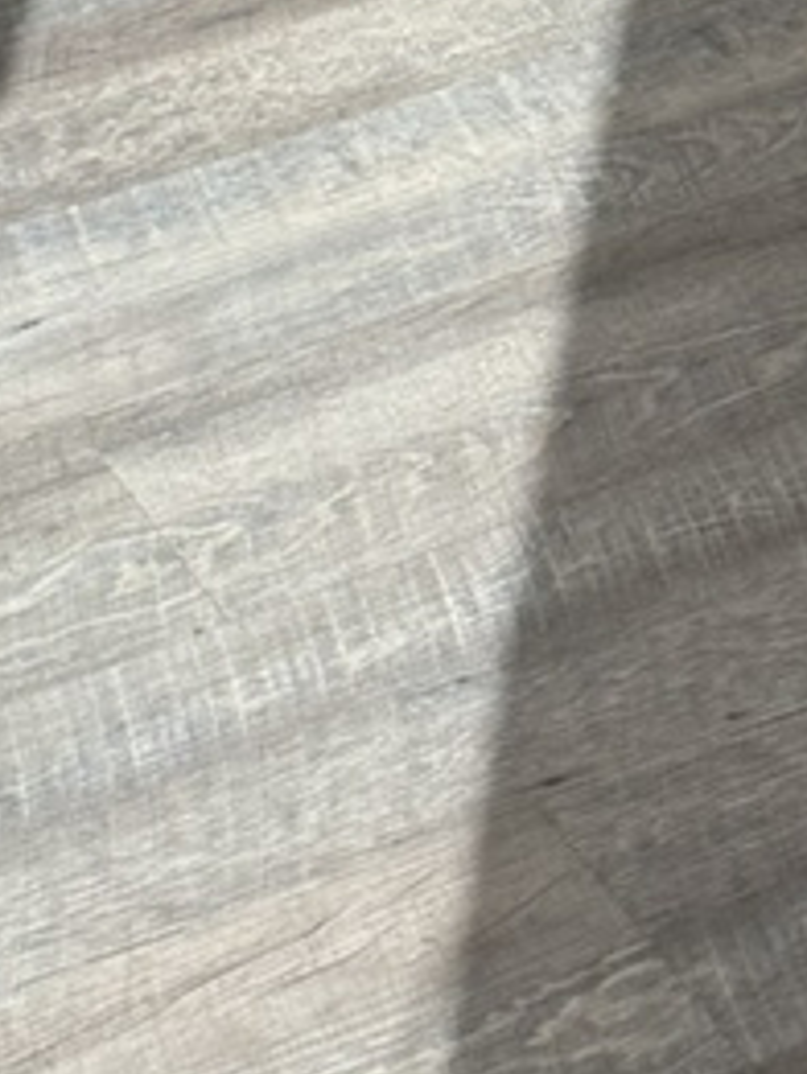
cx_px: 54
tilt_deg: -8.4
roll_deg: +2.1
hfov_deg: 10.5
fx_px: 4379
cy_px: -1769
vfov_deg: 11.0
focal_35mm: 141
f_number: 1.78
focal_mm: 6.76
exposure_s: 1/322
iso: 100
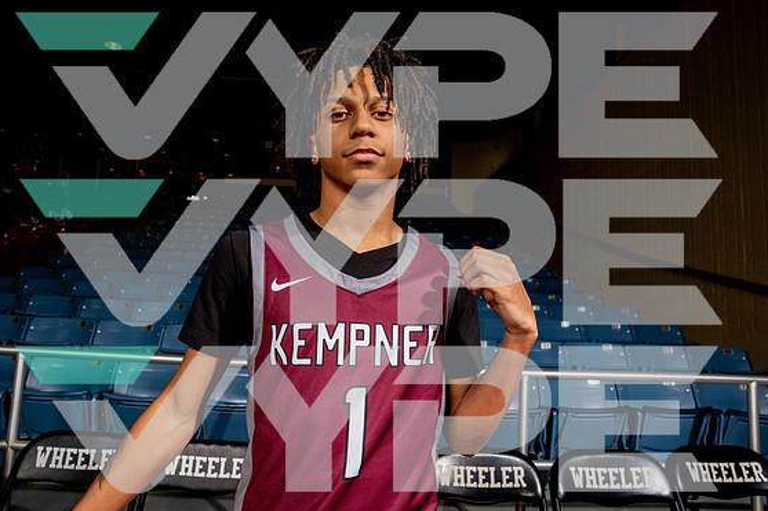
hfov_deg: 71.5
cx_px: 371
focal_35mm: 25
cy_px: 253
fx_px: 533
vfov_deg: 51.3
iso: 250
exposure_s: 1/125
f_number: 7.1
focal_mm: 24
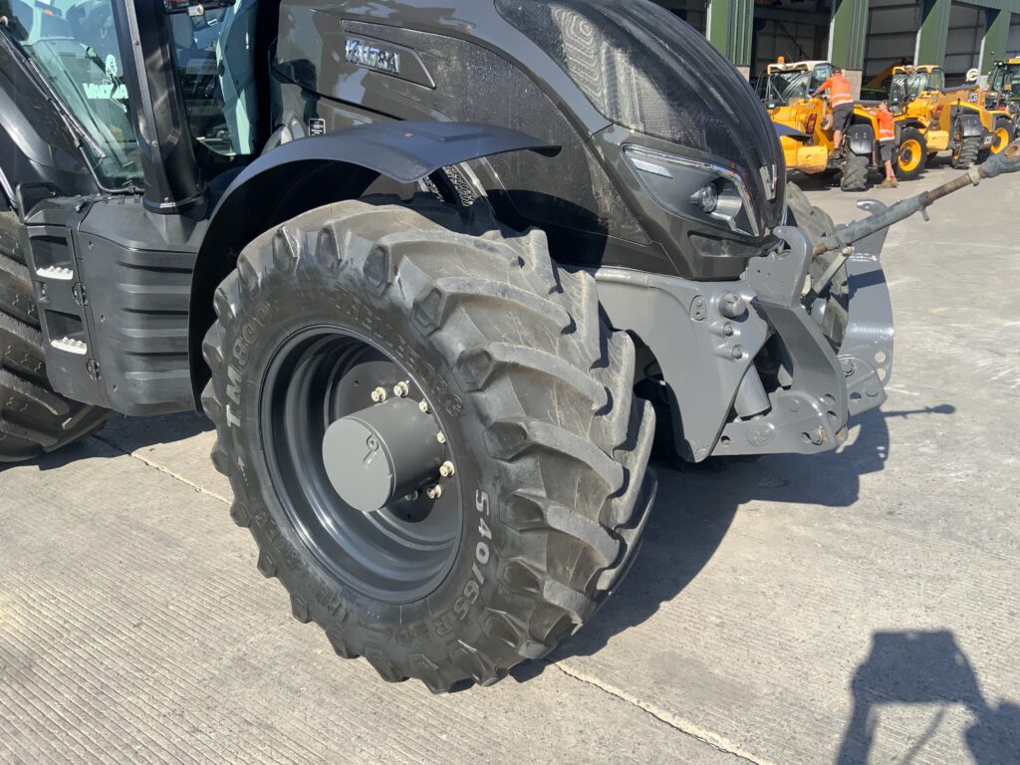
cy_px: 382
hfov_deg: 61.7
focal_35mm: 29
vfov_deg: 48.2
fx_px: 855
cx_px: 510
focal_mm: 3
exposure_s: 1/749
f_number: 1.8
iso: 16
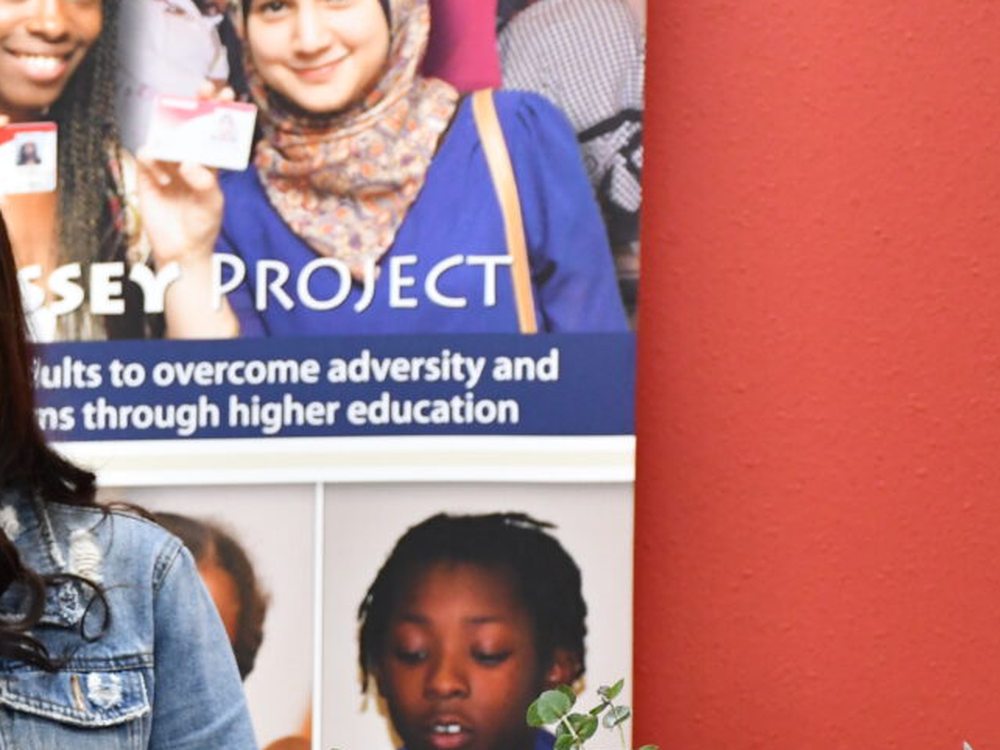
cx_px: -11
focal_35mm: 187
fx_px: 5400
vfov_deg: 7.9
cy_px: 826
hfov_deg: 10.5
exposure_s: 1/125
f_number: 4.8
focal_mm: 52
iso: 2200
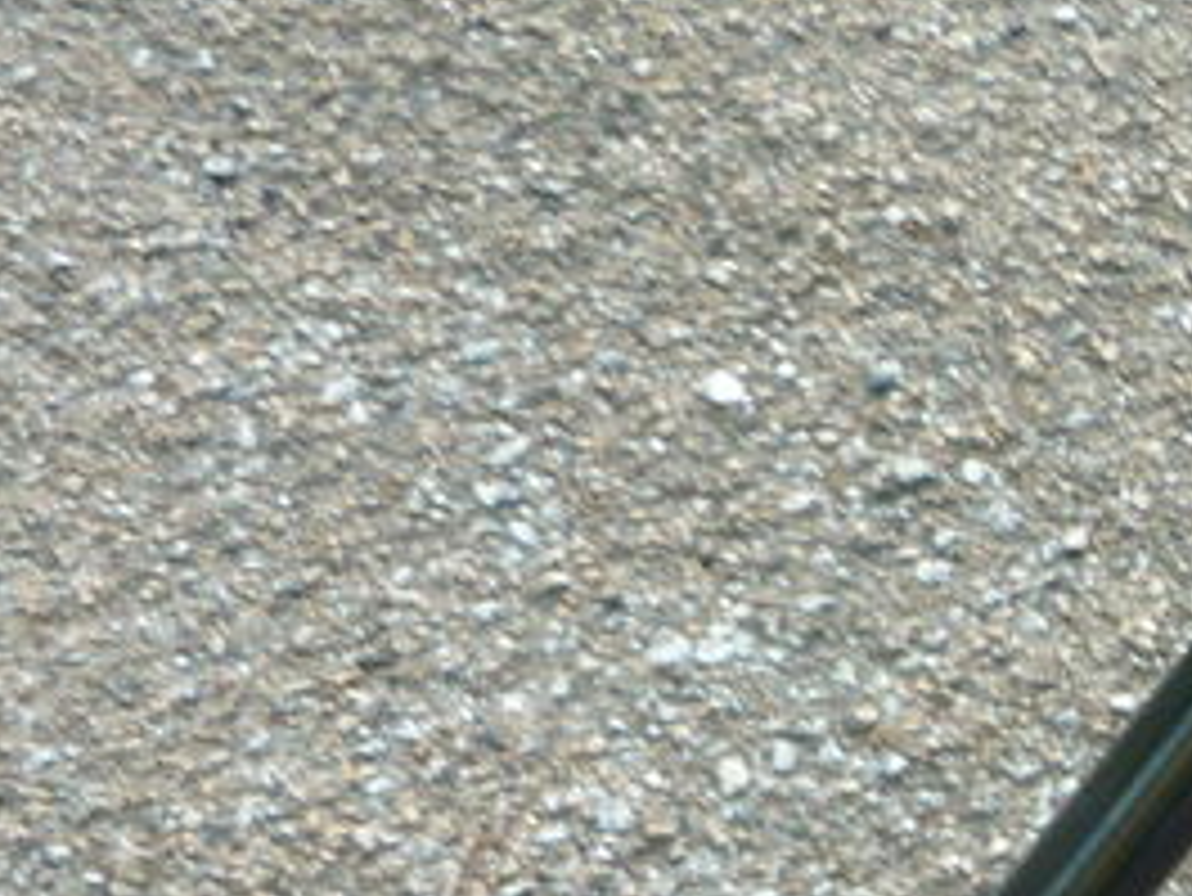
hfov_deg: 15.1
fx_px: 3893
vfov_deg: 13.1
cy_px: 648
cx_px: 2159
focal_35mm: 113
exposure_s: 1/30
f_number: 3.3
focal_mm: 5.2
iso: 160
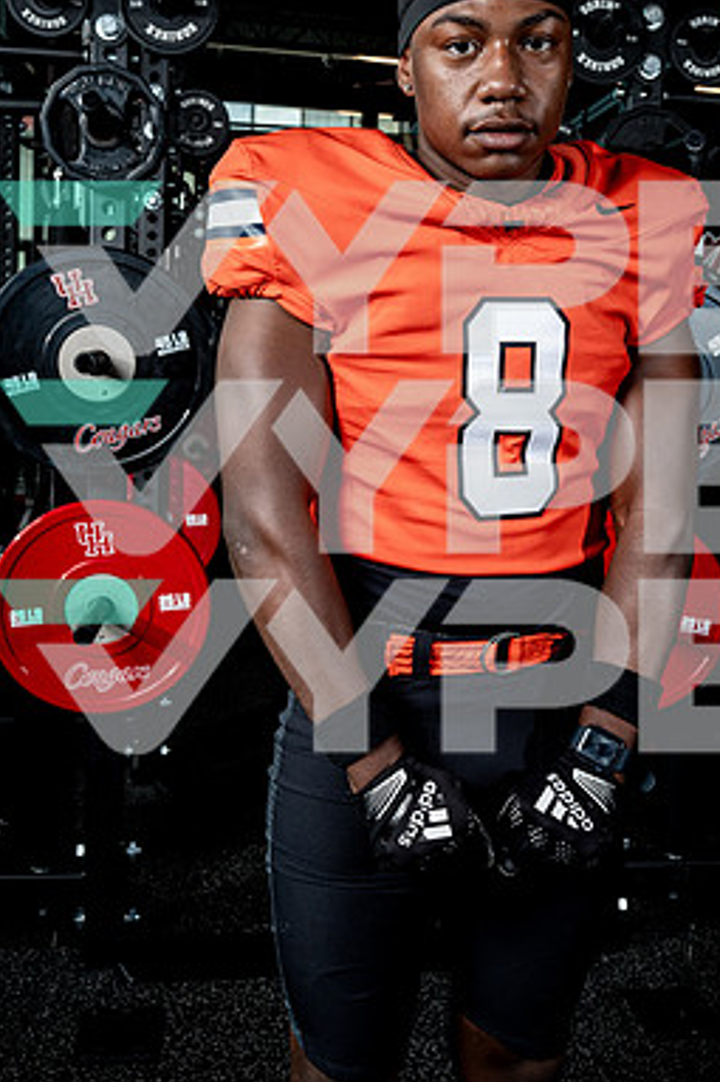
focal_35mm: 40
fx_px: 1201
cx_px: 415
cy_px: 469
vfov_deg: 48.3
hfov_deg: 33.3
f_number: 9
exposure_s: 1/250
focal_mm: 34
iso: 640
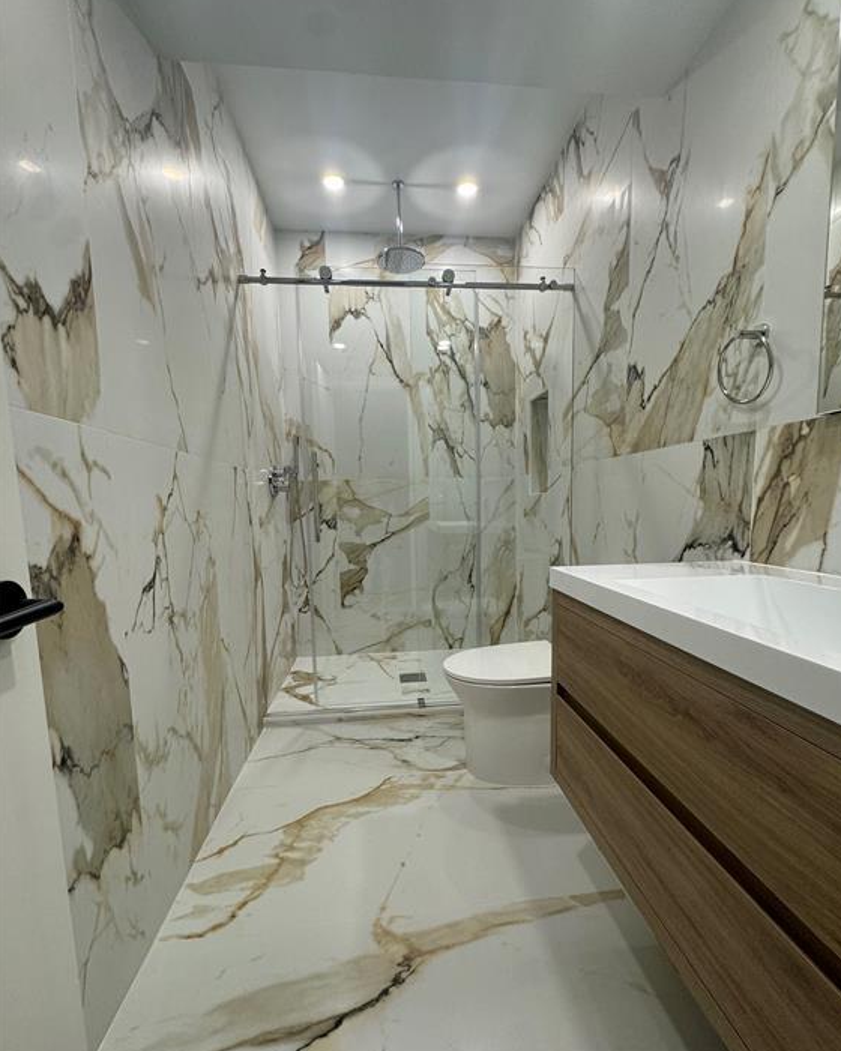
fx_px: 467
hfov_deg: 84.0
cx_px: 428
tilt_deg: -6.1
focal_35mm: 15
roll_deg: +1.0
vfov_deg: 96.7
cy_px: 557
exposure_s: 1/120
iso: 160
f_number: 2.2
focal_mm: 2.22
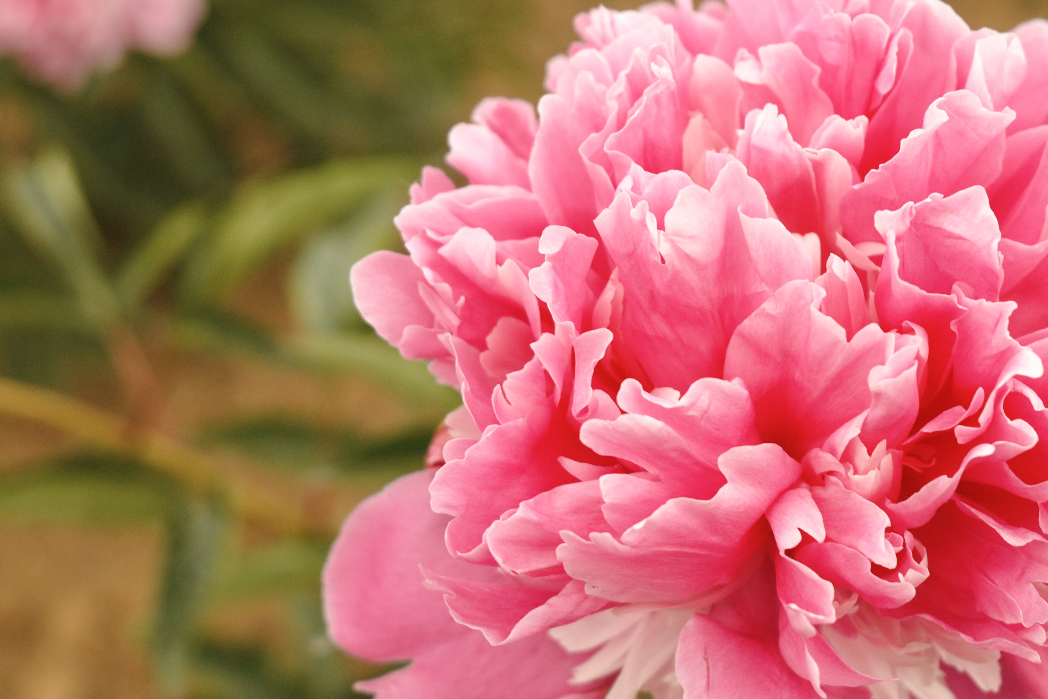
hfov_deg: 24.5
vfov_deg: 16.6
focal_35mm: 82
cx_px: 771
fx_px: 2387
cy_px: 440
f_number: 3.2
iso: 125
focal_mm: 24
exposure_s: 1/800
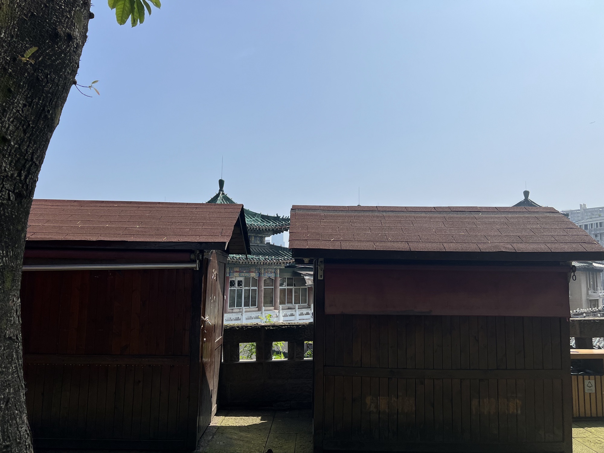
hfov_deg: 67.3
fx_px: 454
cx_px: 302
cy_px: 226
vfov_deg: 53.1
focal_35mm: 26
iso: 50
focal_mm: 5.7
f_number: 1.5
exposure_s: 1/7463
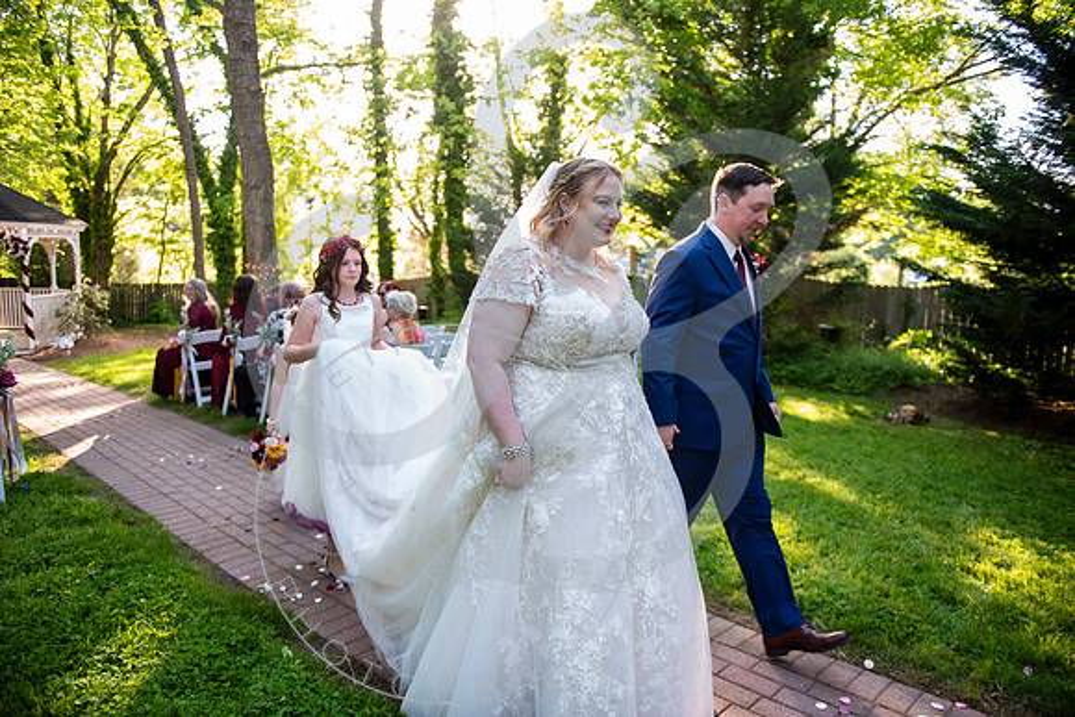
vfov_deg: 53.2
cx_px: 538
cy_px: 358
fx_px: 717
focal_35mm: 24
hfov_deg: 73.7
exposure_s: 1/200
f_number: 2.8
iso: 400
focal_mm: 24
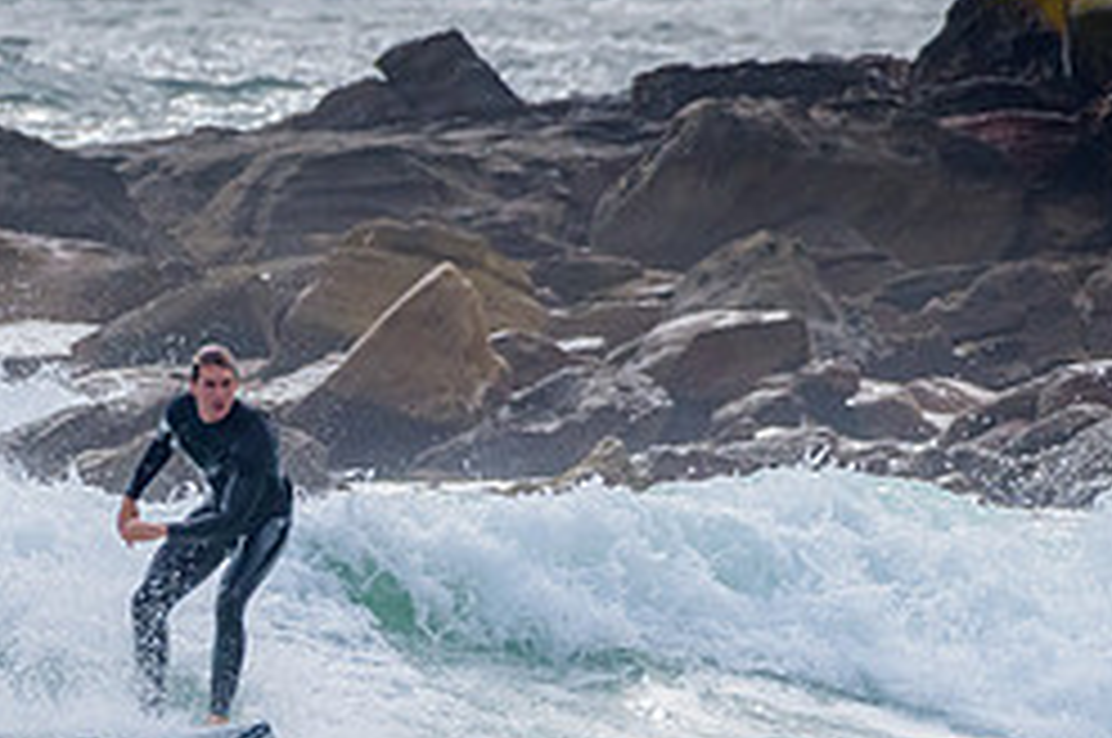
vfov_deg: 1.0
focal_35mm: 1442
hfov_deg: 1.4
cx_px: 114
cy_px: 649
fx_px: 44483
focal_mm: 500
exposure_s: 1/2000
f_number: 10
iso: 800
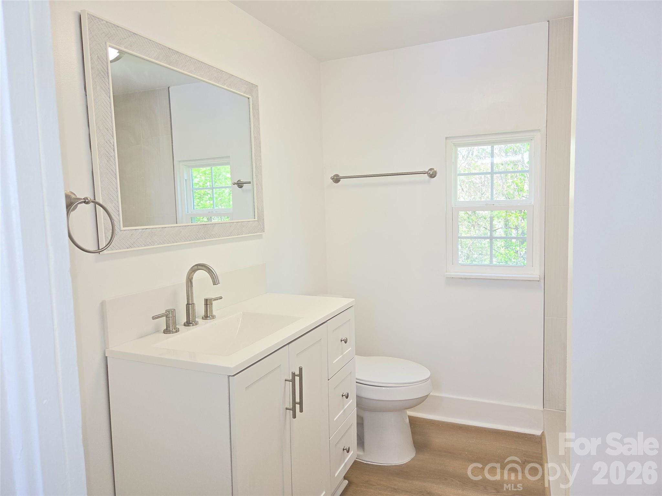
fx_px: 440
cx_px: 331
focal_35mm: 23
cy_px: 248
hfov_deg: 73.9
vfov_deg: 58.9
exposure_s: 1/60
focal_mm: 5.4
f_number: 1.8
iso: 32
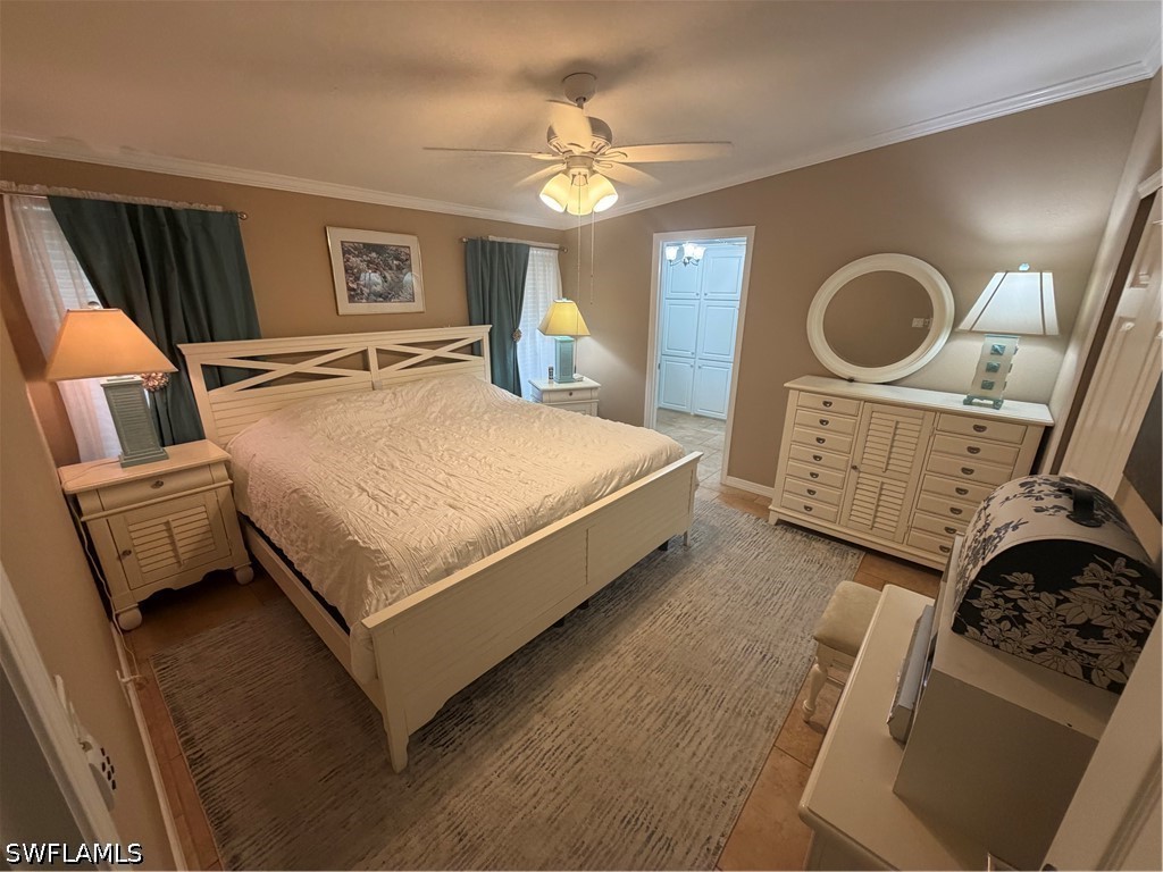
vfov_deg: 85.7
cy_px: 436
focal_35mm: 14
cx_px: 582
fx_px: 470
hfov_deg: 102.1
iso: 320
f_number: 2.2
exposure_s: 1/120
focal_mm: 2.22
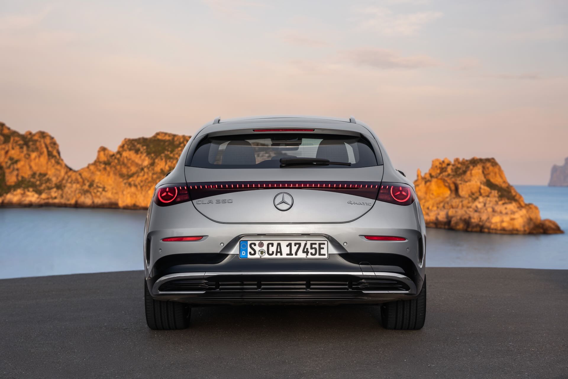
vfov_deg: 19.5
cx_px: 284
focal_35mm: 70
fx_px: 1104
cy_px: 190
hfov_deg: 28.8
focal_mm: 70
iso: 100
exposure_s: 1/100
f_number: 5
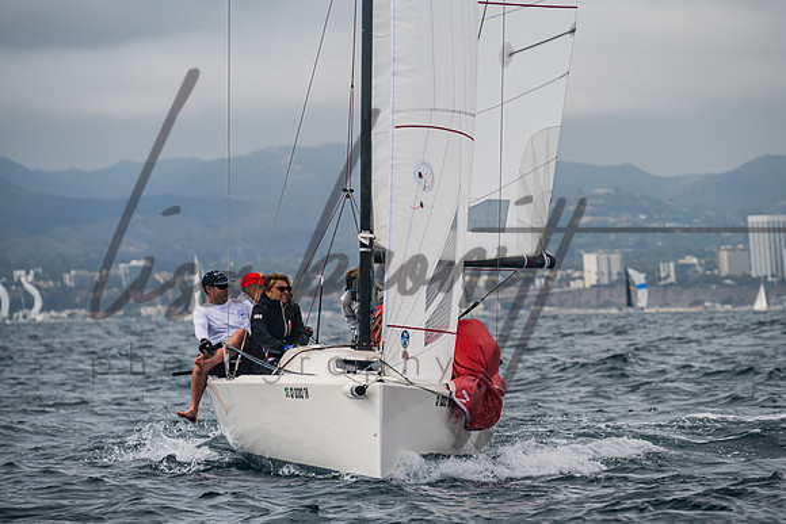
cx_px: 438
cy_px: 250
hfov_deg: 8.3
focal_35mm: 248
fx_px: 5413
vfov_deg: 5.5
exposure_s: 1/1000
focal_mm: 200
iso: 160
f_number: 6.3
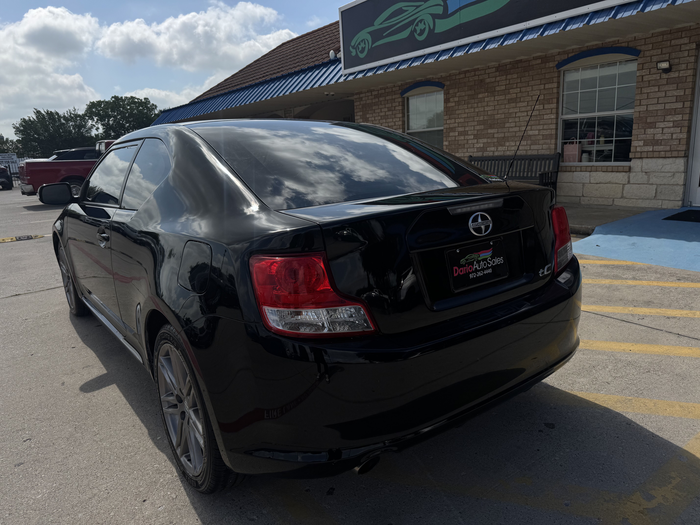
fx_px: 485
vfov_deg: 56.8
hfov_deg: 71.6
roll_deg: +3.1
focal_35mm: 24
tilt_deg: -13.5
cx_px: 350
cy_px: 262
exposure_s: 1/10417
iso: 80
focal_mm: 6.76
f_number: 1.78
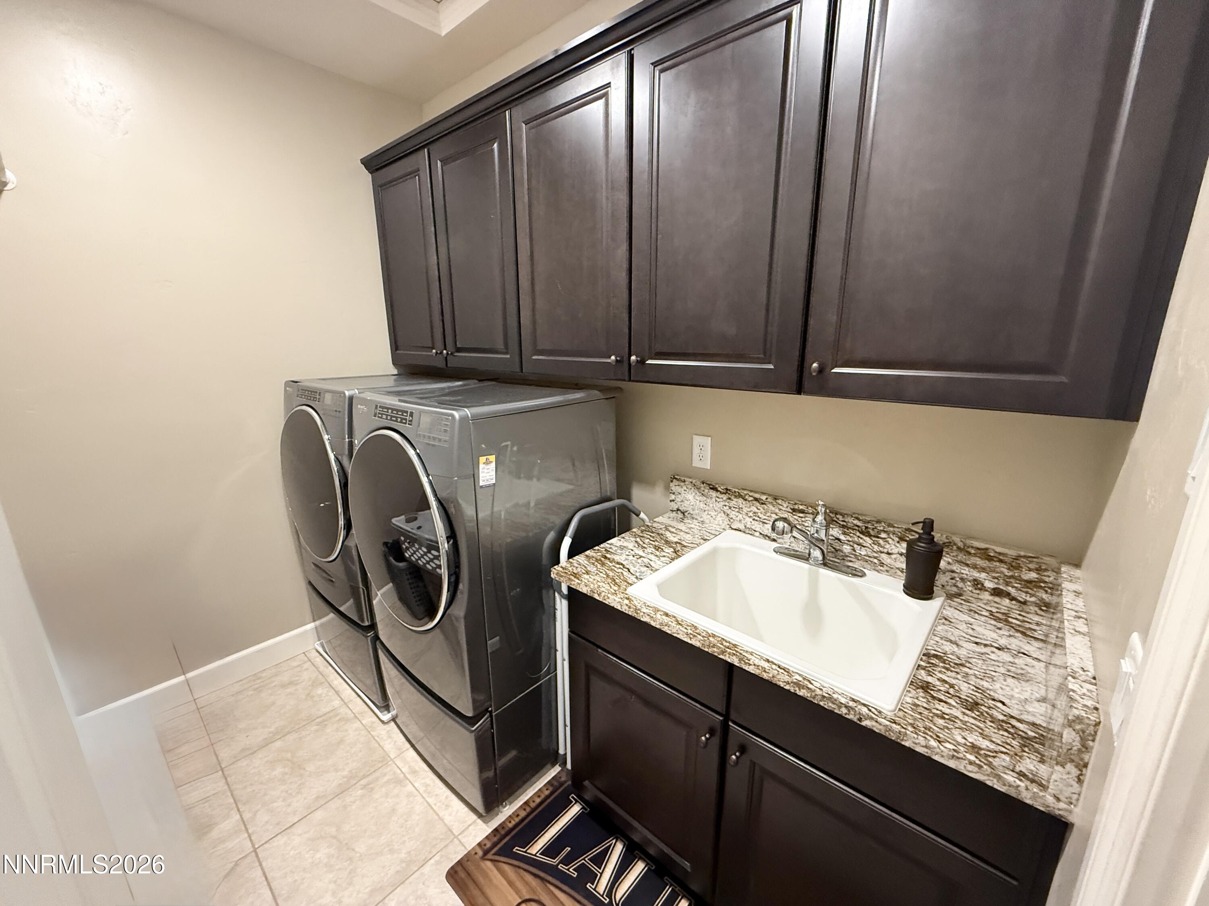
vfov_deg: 85.7
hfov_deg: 102.1
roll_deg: +0.1
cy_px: 453
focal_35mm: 14
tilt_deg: -13.7
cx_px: 604
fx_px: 489
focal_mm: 2.22
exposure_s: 1/60
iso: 640
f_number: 2.2
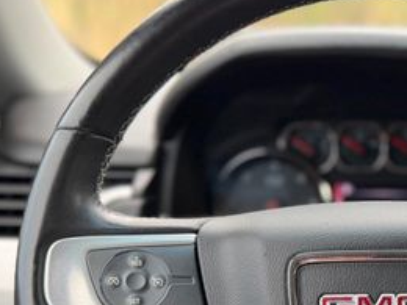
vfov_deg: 23.9
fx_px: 694
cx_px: 391
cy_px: 292
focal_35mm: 59
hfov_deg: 30.7
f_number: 1.78
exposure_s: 1/121
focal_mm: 6.76
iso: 125
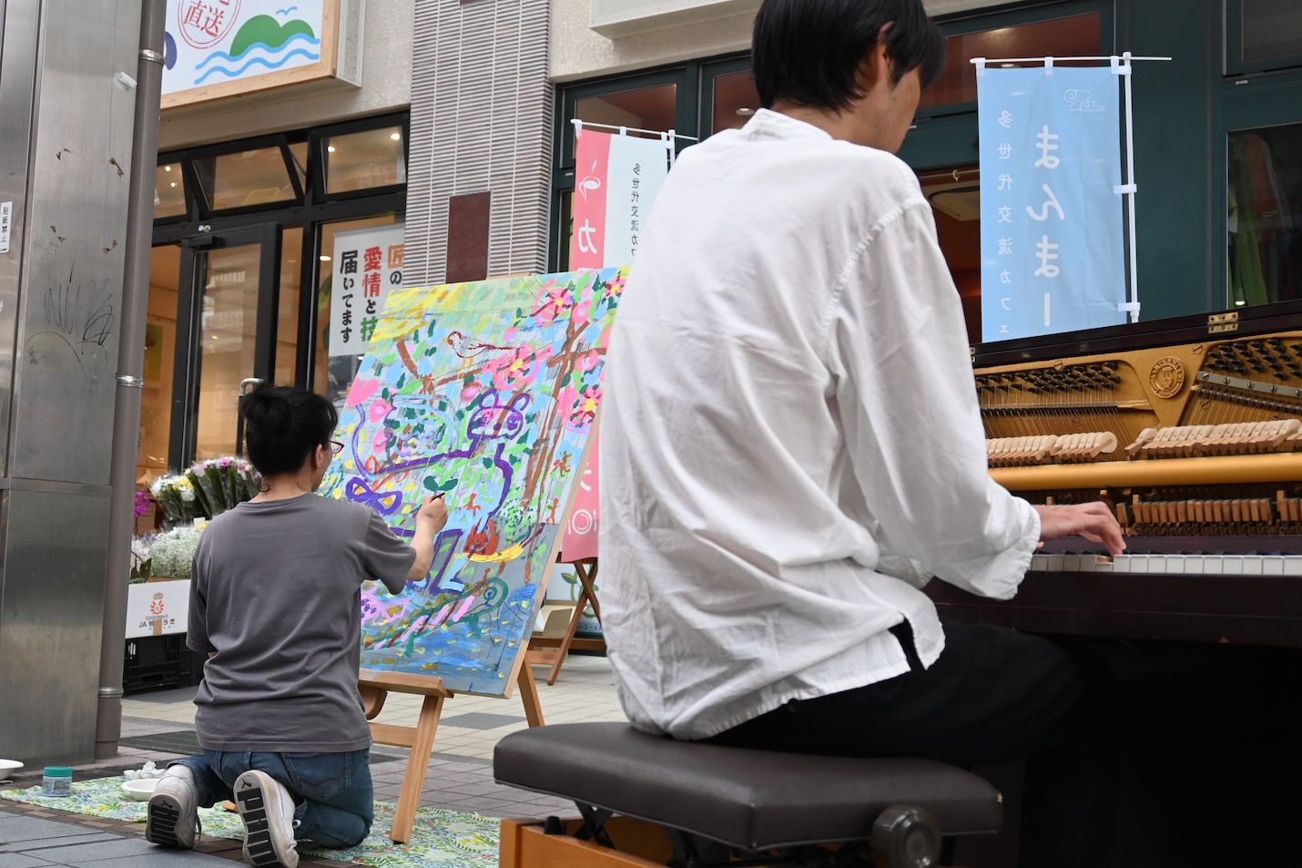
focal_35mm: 41
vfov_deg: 32.4
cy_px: 434
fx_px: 1492
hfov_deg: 47.2
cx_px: 651
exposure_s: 1/200
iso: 500
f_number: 4.5
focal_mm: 27.5
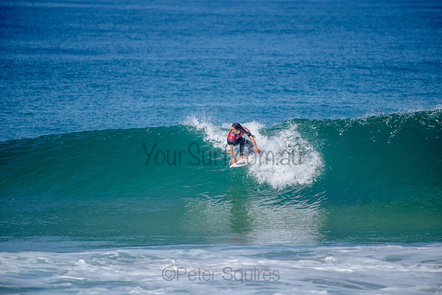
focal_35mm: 500
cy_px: 148
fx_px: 6140
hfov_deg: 4.1
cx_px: 221
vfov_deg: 2.8
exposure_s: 1/2000
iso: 200
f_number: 5.6
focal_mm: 500
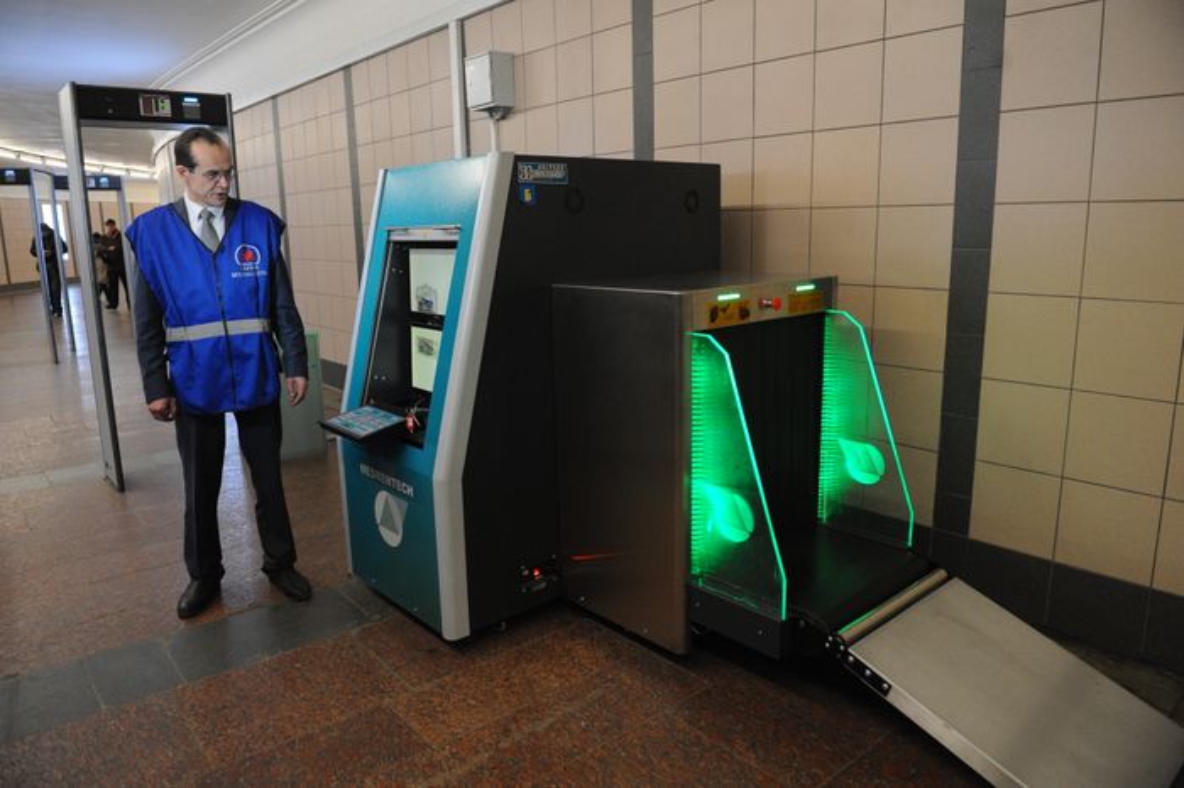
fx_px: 789
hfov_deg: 73.8
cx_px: 592
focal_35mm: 24
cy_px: 394
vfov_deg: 53.1
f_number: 4
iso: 3200
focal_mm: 24
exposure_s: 1/125
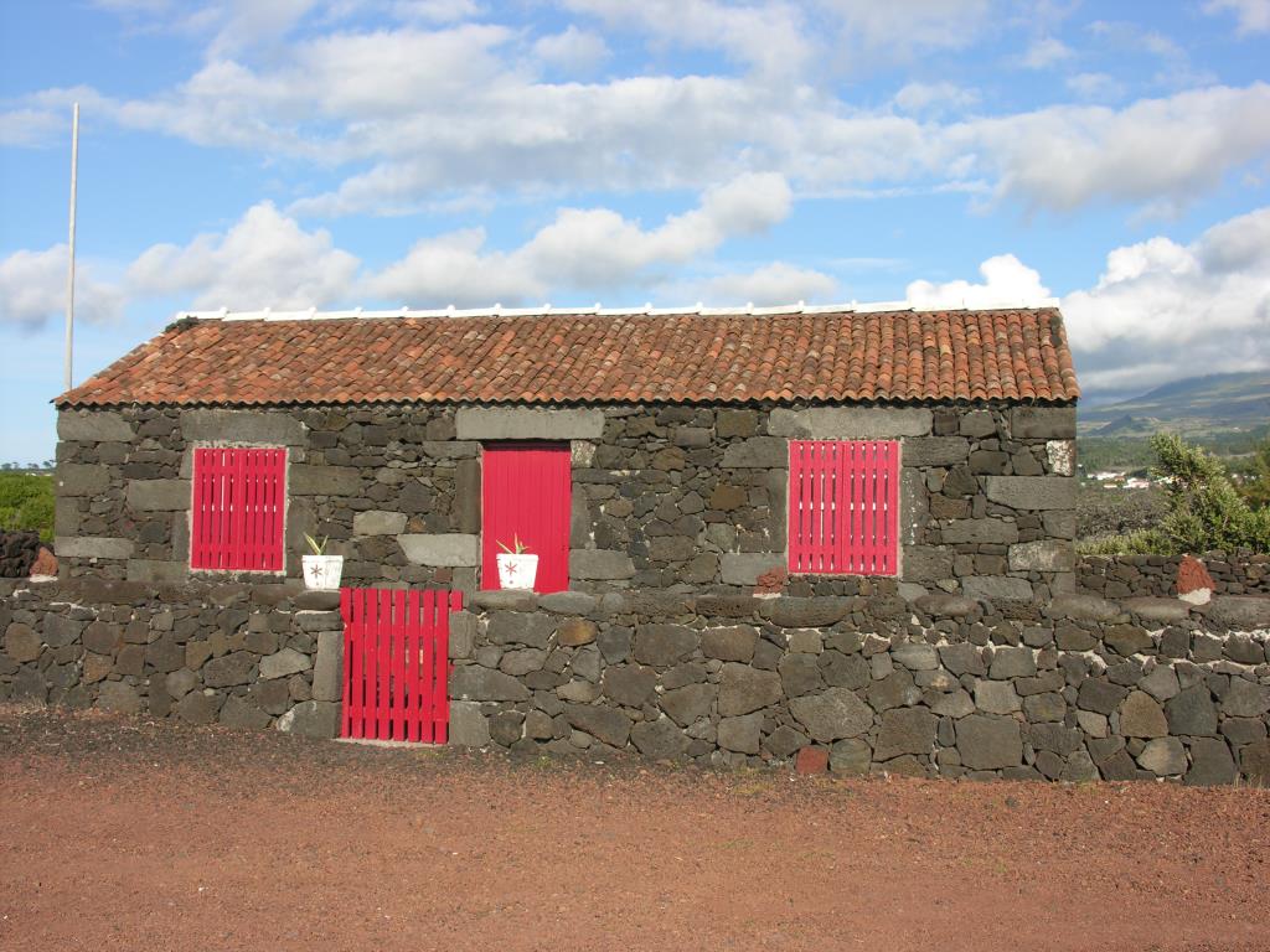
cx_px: 635
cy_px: 476
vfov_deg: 33.6
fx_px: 1578
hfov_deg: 43.9
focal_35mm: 43
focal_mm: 11
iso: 50
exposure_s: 1/200
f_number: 5.8
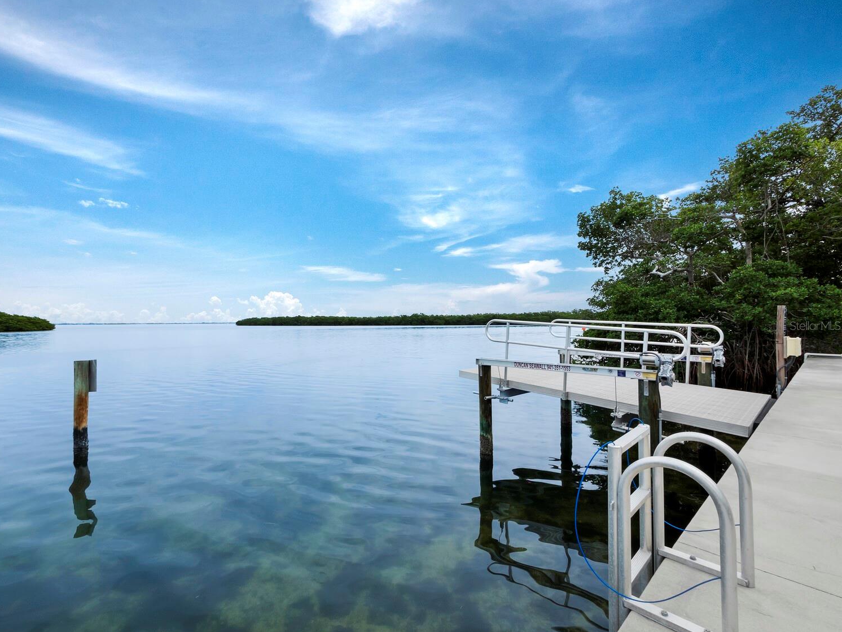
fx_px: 365
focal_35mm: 15
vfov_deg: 81.7
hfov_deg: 98.0
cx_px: 392
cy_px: 326
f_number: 11
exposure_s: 1/200
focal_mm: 7
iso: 400
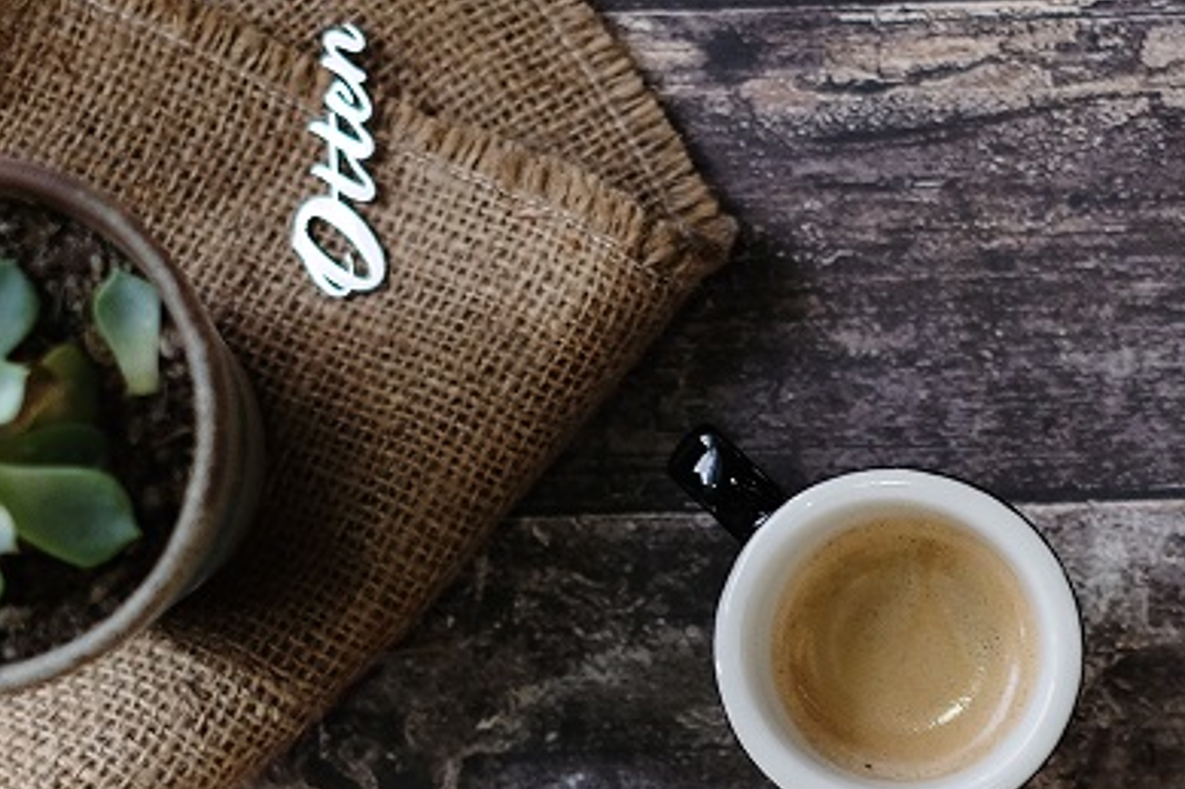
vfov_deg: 12.5
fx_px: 3586
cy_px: 660
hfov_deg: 18.7
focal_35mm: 109
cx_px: 871
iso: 400
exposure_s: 1/80
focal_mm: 35
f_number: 2
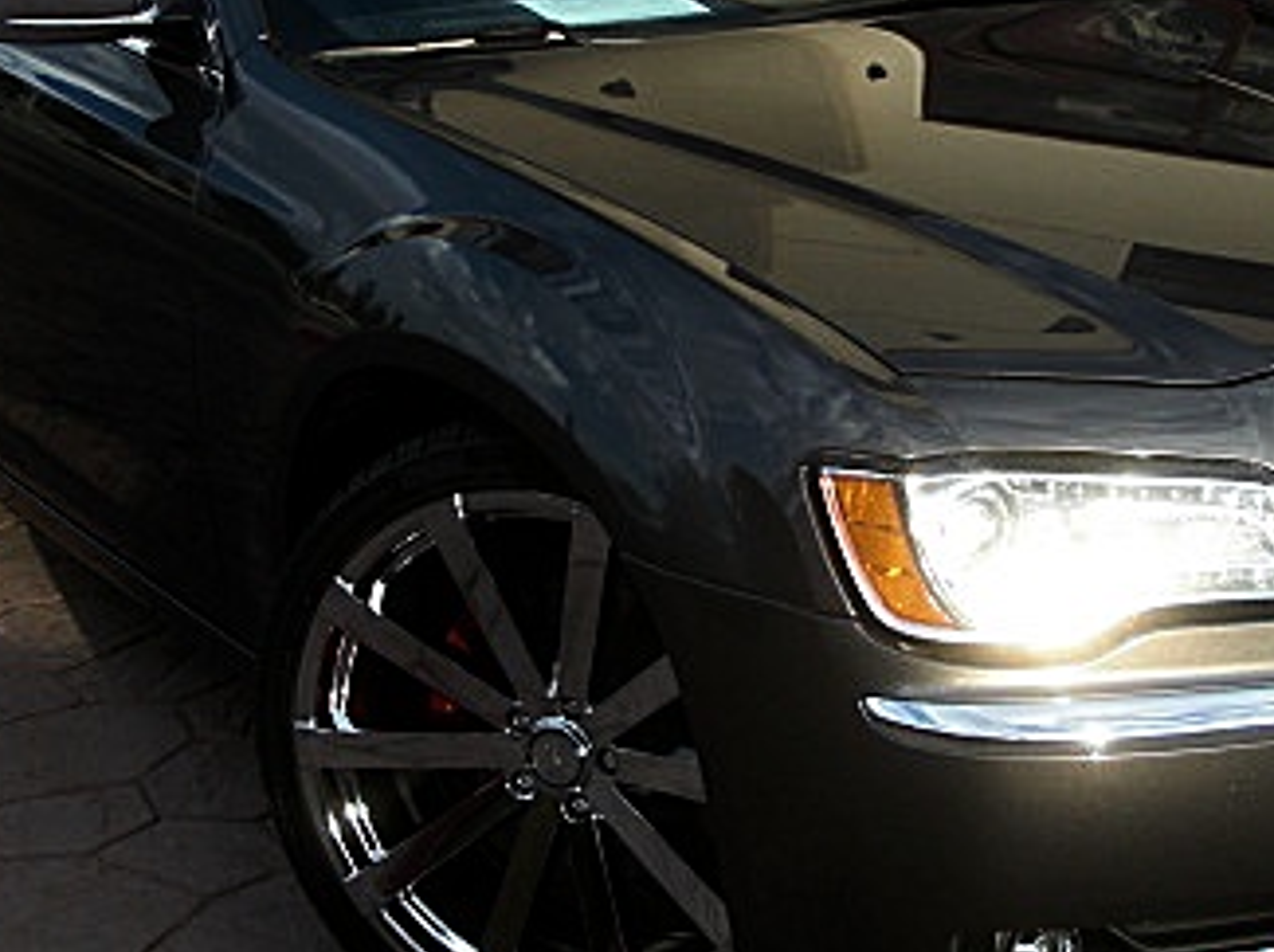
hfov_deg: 27.3
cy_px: 396
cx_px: 819
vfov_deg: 20.7
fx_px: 2610
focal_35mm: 71
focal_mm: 6.3
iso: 50
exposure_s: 1/200
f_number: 2.8
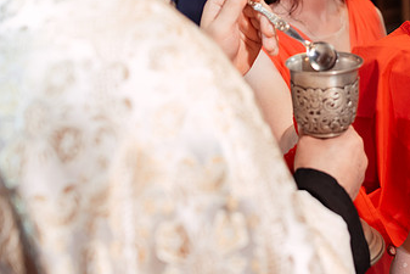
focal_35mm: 65
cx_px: 358
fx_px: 741
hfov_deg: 29.8
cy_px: 43
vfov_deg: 20.6
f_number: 2.8
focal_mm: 35
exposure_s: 1/250
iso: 1600
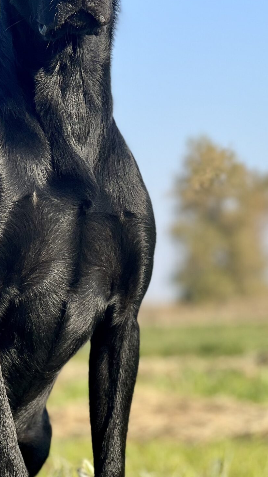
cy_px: 221
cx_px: 2
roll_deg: +2.2
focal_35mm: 147
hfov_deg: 8.2
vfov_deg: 14.6
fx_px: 1857
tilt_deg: +4.0
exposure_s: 1/399
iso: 32
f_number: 2.8
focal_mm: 9
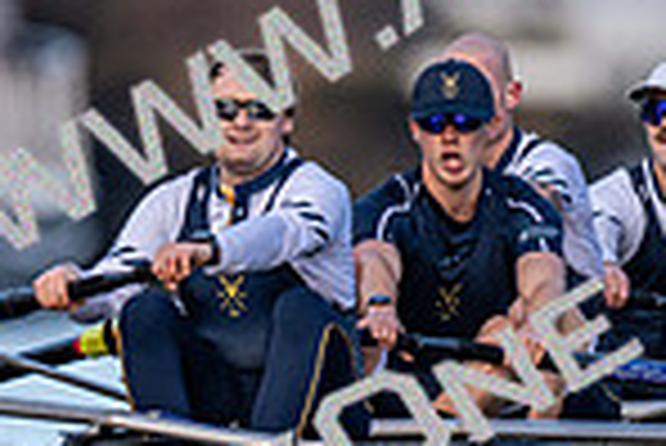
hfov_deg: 0.9
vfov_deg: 0.6
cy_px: 264
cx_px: 508
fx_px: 43424
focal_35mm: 2345
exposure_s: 1/2500
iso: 1000
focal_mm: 600
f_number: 4
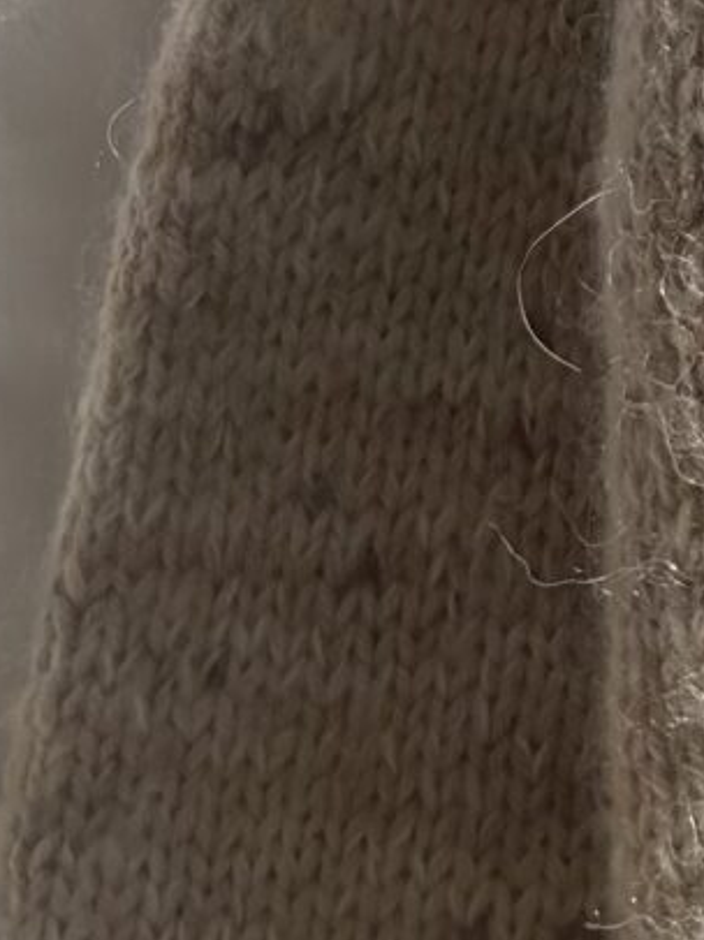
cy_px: -857
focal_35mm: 164
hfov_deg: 7.8
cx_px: 2119
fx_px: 4452
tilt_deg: -75.3
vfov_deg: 11.1
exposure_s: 1/978
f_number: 1.6
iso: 50
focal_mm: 5.96
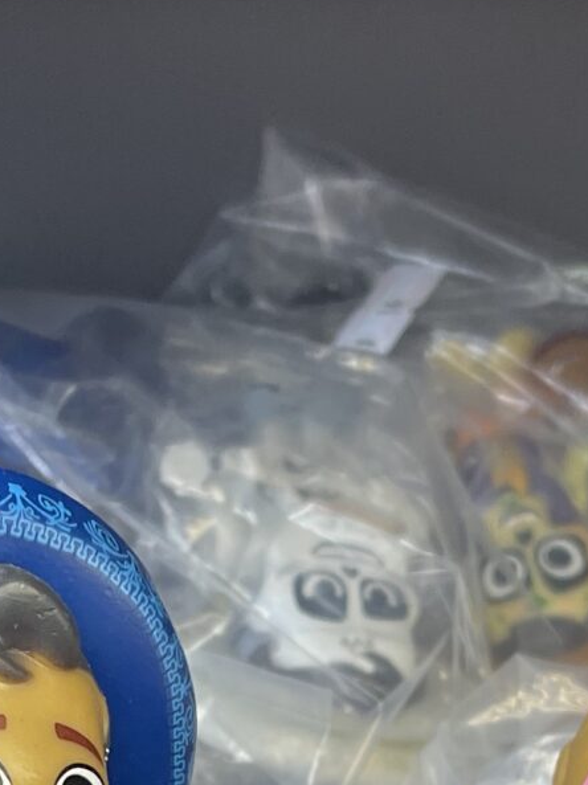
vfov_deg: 17.1
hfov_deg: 13.7
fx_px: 2449
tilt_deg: -22.2
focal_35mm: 108
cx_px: 342
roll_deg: +0.1
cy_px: 1039
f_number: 1.6
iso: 80
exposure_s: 1/100
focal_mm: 5.1
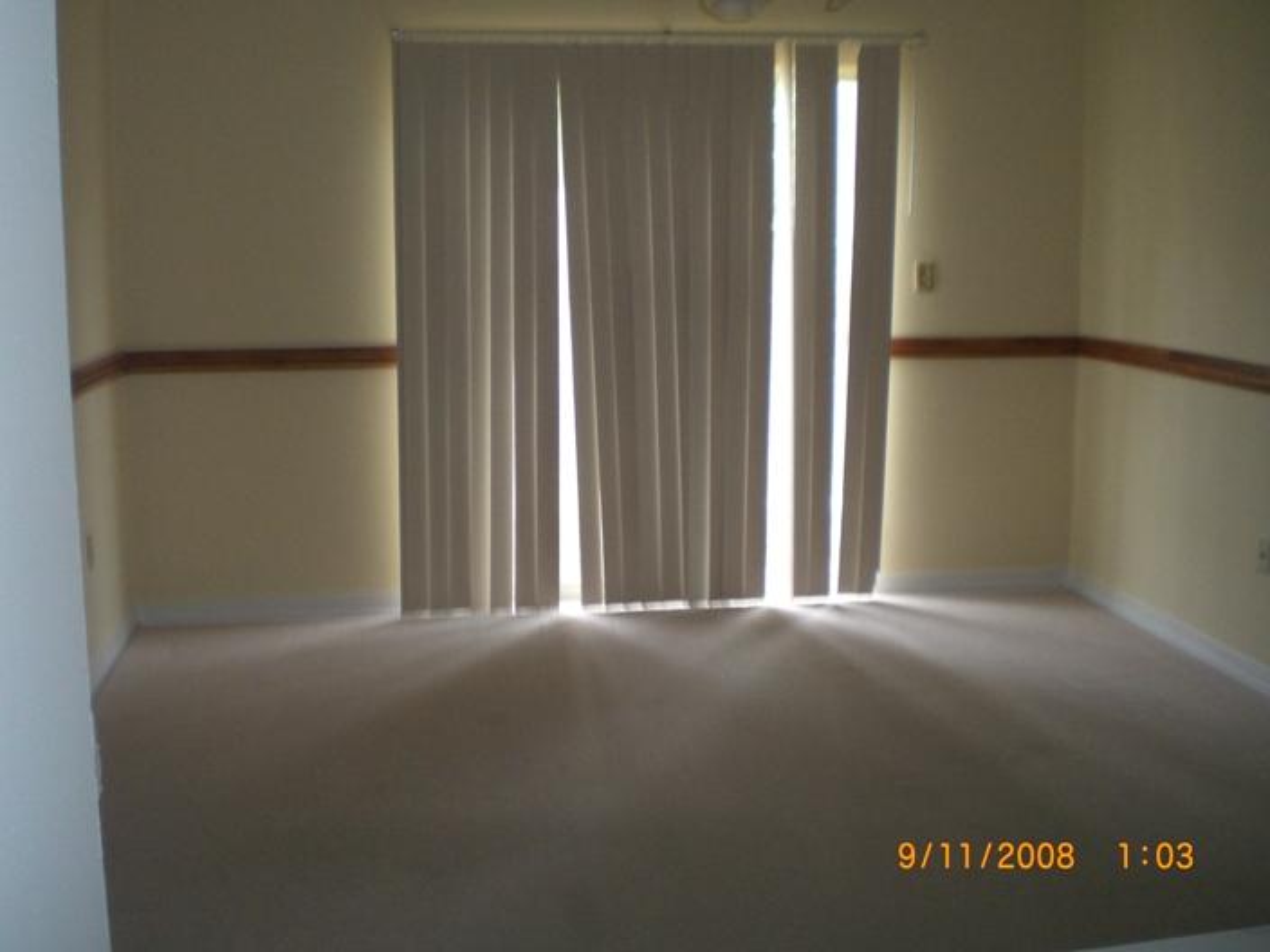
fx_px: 1394
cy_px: 476
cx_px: 635
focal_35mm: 38
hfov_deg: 49.0
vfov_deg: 37.7
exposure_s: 1/60
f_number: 3.1
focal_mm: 6.3
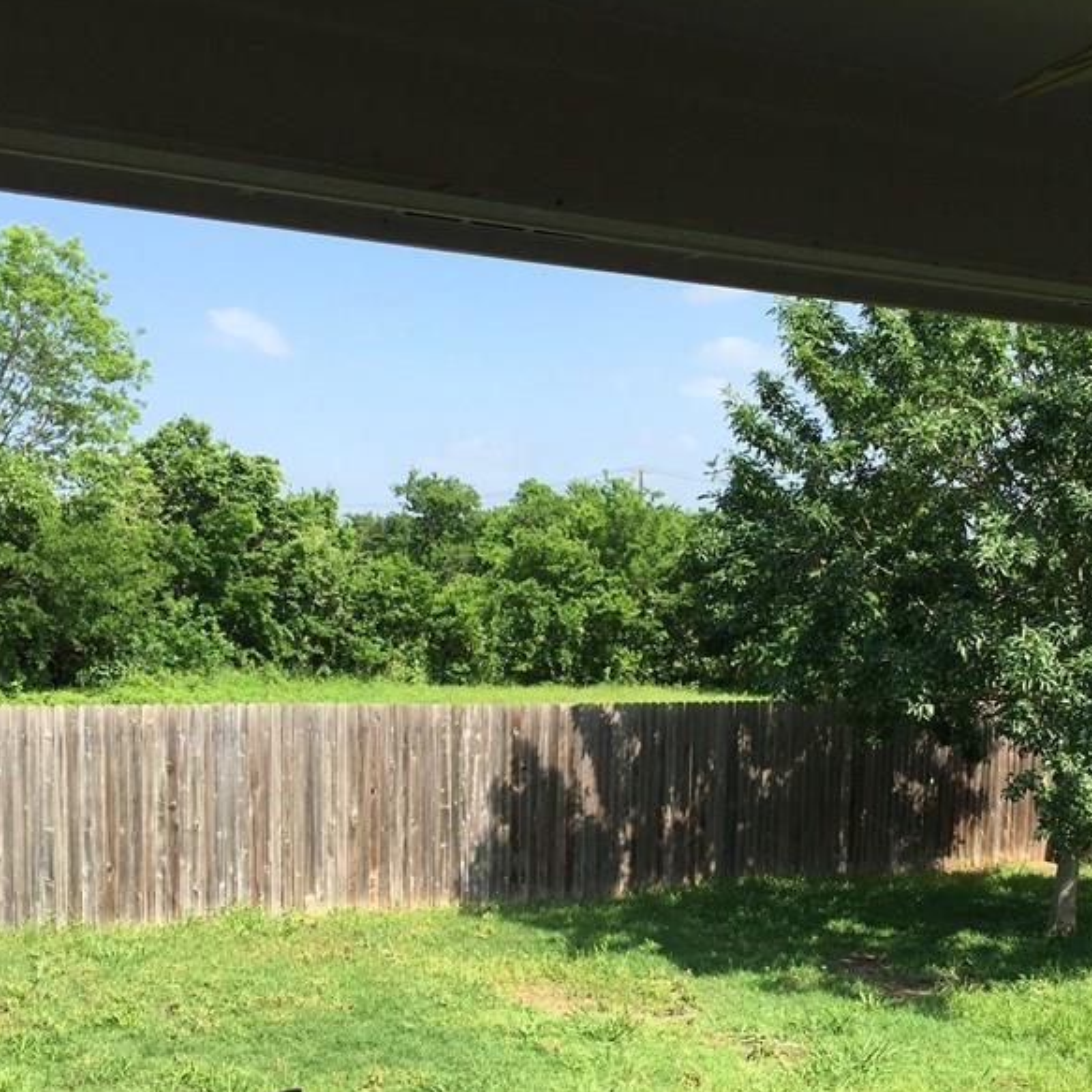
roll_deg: -0.2
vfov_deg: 37.4
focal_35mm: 45
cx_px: 684
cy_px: 667
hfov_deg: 37.3
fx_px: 1606
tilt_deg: -3.2
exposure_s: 1/999
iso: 25
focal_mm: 4.15
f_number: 2.2
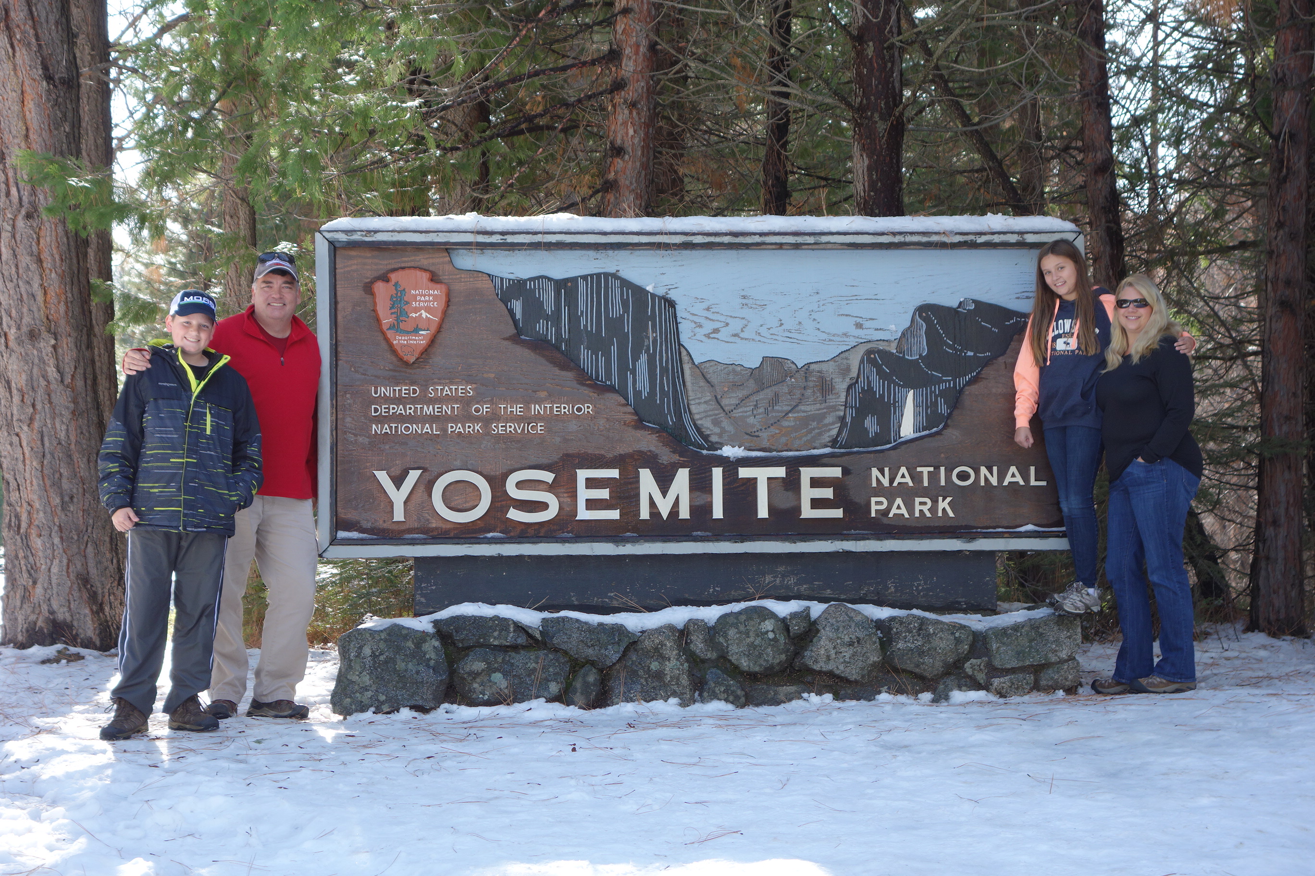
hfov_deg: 31.9
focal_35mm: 63
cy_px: 438
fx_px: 2301
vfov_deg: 21.6
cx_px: 658
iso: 125
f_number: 4.5
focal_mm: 23.27
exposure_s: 1/100
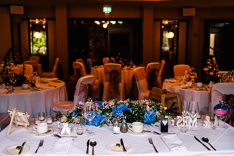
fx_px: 235
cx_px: 115
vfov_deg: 36.7
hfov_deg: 52.9
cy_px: 78
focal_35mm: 36
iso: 640
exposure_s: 1/500
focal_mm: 35
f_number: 2
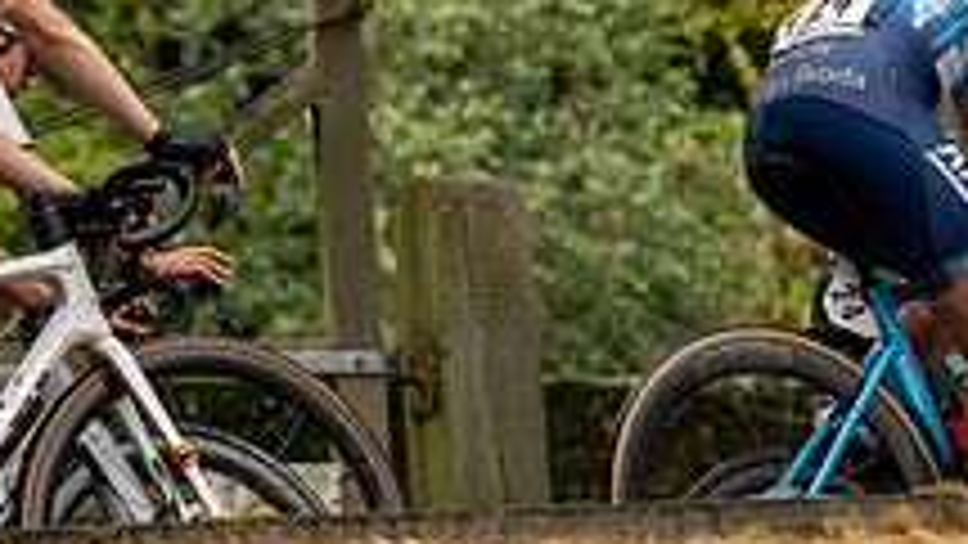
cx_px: 9
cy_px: -70
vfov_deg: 6.1
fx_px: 5083
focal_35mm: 198
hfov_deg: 10.8
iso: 640
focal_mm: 70
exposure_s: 1/800
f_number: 2.8
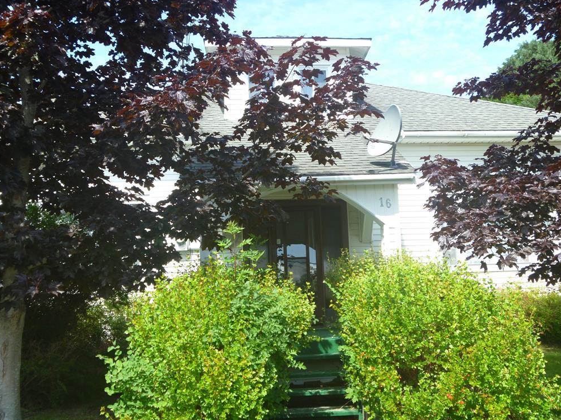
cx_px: 285
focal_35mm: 36
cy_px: 212
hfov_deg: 51.4
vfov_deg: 39.7
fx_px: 583
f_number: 3.5
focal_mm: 6.3
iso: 80
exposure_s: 1/160
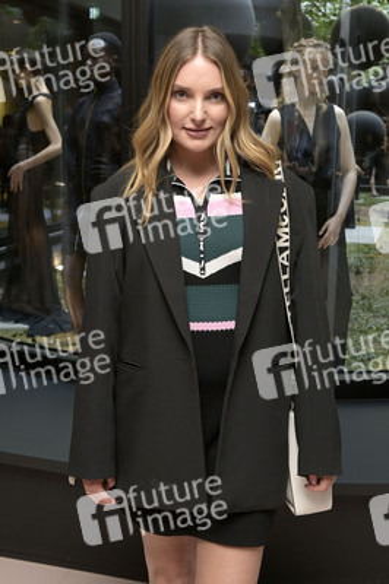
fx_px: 617
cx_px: 194
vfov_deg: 50.7
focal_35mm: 38
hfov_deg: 35.0
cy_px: 292
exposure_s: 1/160
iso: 2500
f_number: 5.6
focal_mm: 38
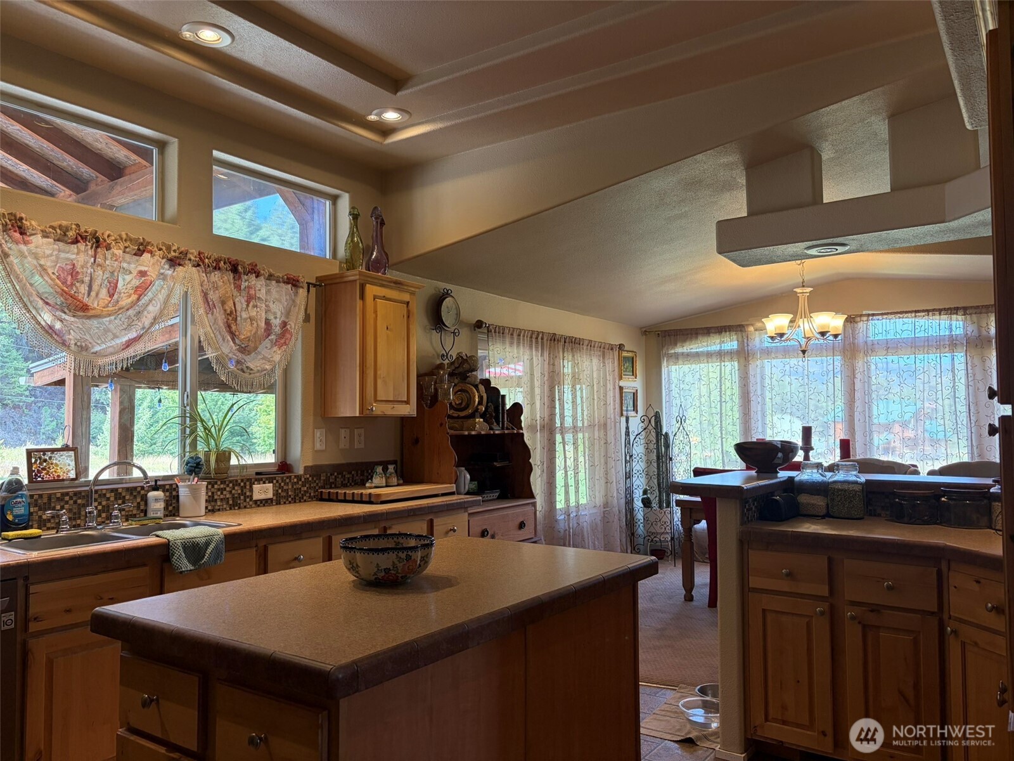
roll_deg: +0.7
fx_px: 762
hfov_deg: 67.3
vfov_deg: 53.1
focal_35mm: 26
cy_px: 380
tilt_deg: +3.5
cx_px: 507
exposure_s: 1/120
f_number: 1.6
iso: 160
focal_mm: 5.96
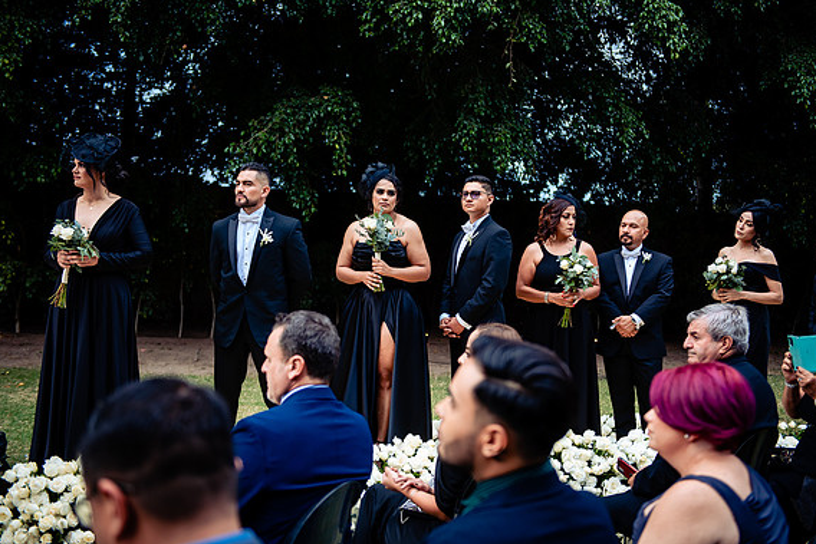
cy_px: 275
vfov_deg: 27.5
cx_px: 414
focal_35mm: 49
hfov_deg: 40.3
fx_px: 1111
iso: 320
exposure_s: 1/160
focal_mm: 48
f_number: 2.8
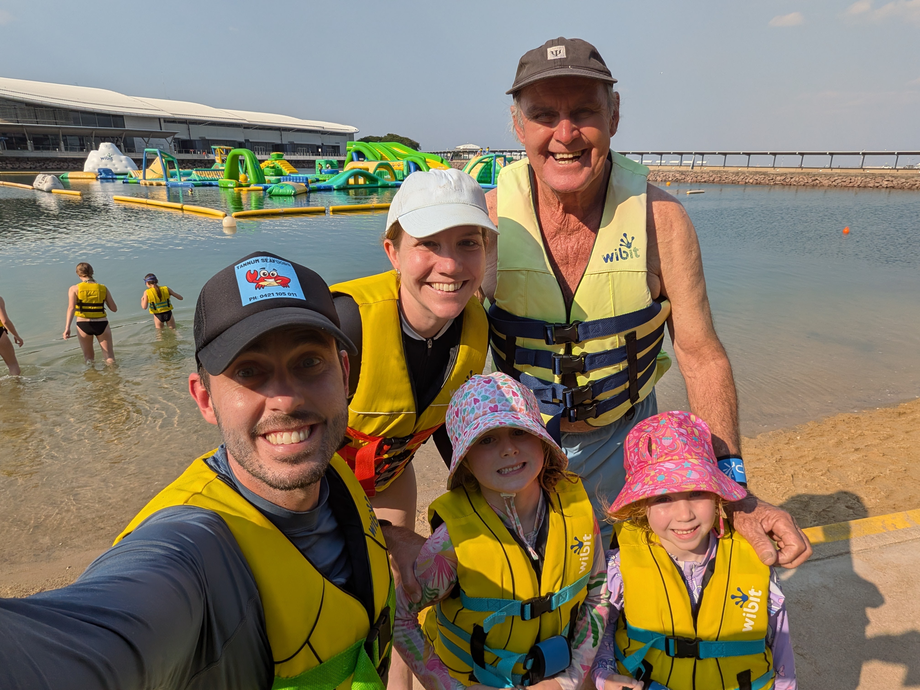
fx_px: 558
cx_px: 460
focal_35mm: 21
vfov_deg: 63.4
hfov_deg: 79.0
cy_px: 345
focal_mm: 2.74
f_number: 2.2
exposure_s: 1/1618
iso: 38
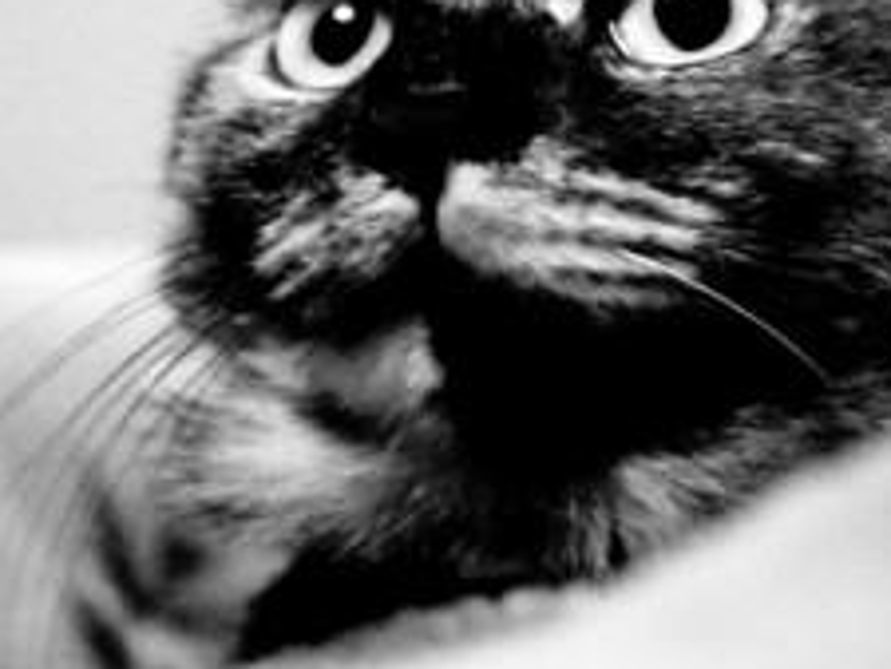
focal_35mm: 78
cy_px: 170
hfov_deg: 25.0
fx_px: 2009
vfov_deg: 18.8
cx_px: 507
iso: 12800
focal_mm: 8.5
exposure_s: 1/30
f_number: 1.9
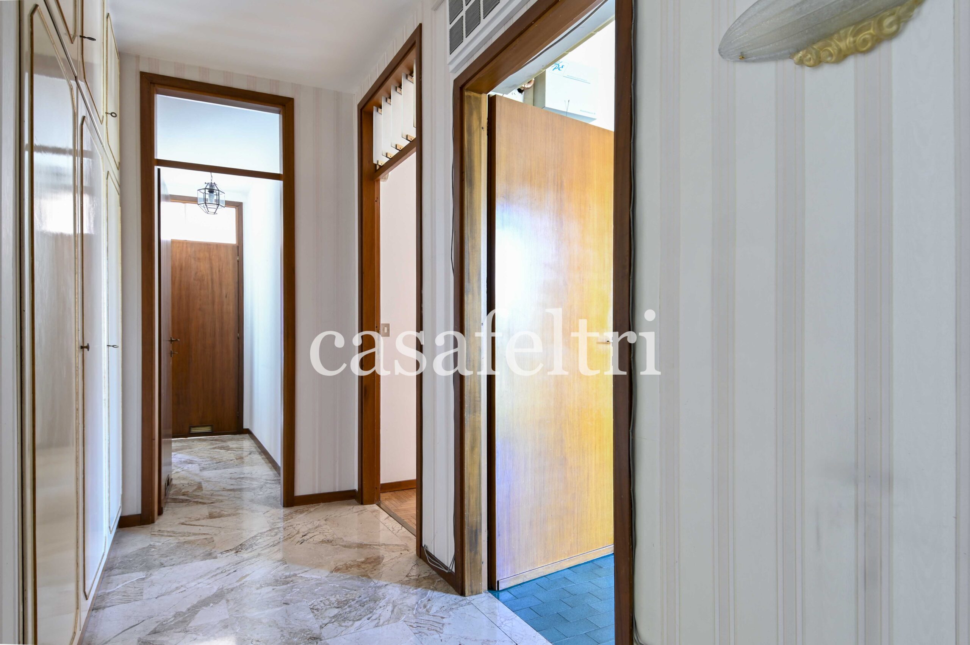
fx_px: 485
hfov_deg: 90.0
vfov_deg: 67.3
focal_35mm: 18
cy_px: 322
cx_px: 485
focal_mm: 12
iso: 64
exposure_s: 6
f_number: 8
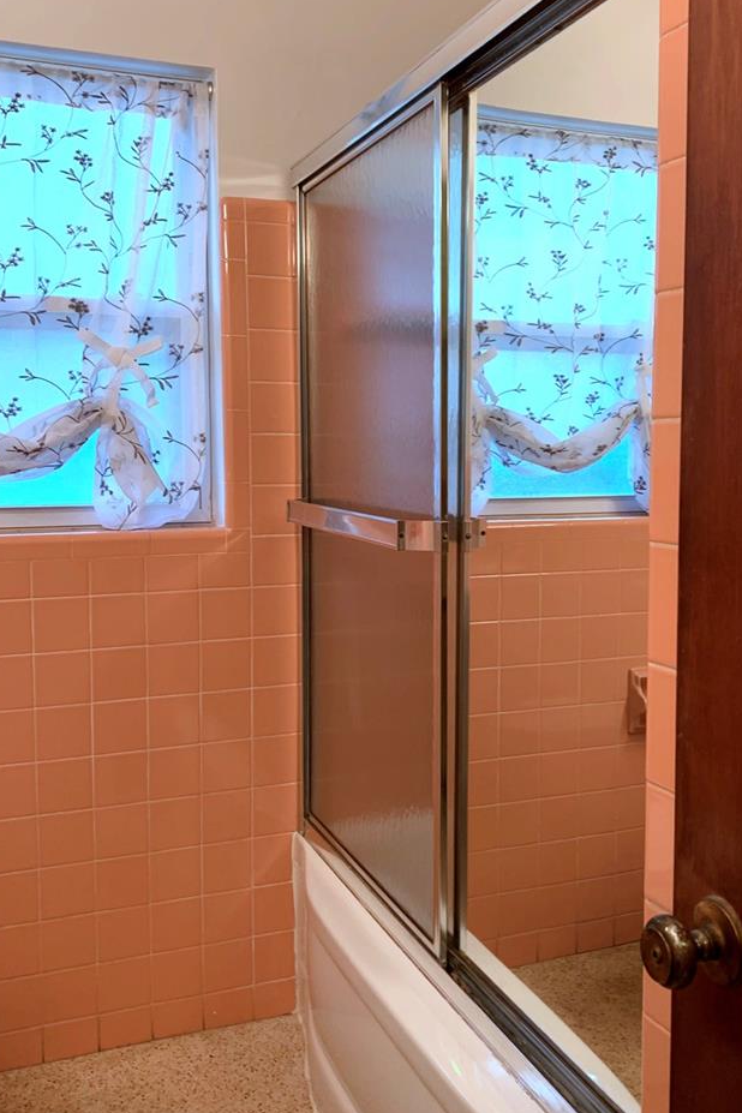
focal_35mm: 35
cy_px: 533
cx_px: 431
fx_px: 1082
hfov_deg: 37.8
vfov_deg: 54.4
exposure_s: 1/60
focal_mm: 4.2
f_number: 1.8
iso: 100
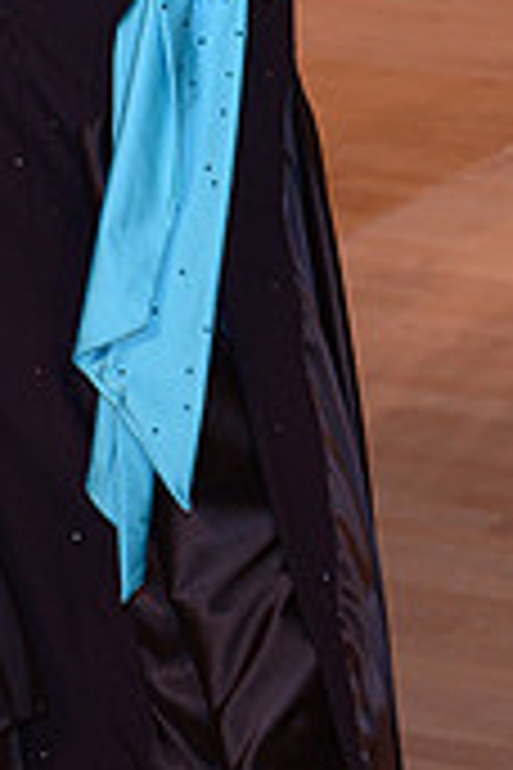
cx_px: 101
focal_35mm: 347
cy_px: -167
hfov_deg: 4.0
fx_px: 7417
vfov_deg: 5.9
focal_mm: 102
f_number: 5
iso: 1600
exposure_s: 1/250
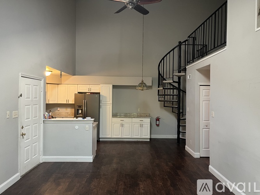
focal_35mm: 26
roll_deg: -0.6
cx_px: 130
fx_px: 195
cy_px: 98
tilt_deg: -0.7
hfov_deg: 67.3
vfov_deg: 53.0
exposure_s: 1/60
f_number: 1.6
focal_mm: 5.1
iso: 250
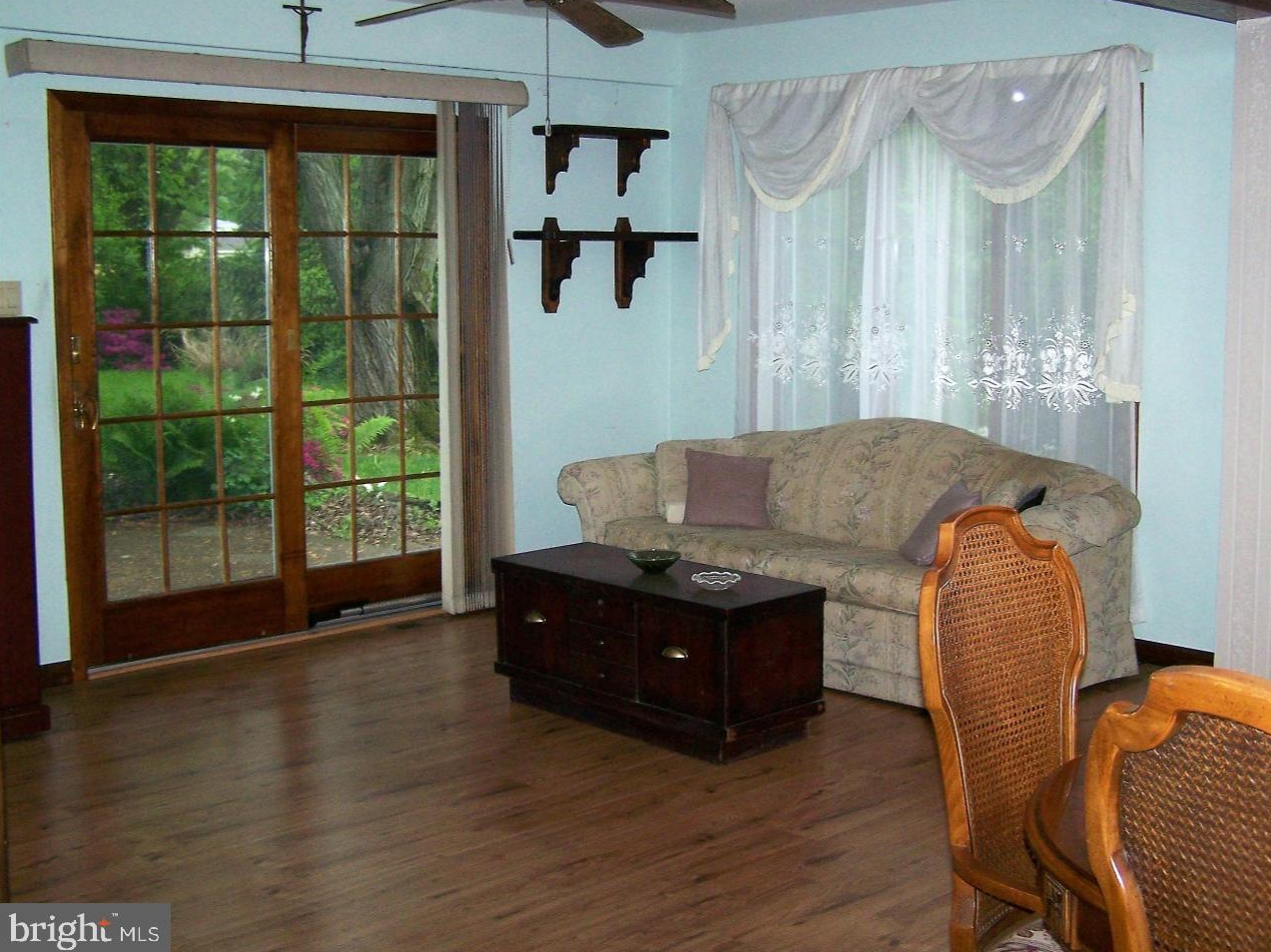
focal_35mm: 43
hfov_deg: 43.8
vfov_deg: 33.5
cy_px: 421
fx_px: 1578
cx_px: 715
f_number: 2.8
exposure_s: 1/60
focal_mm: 6.3
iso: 160
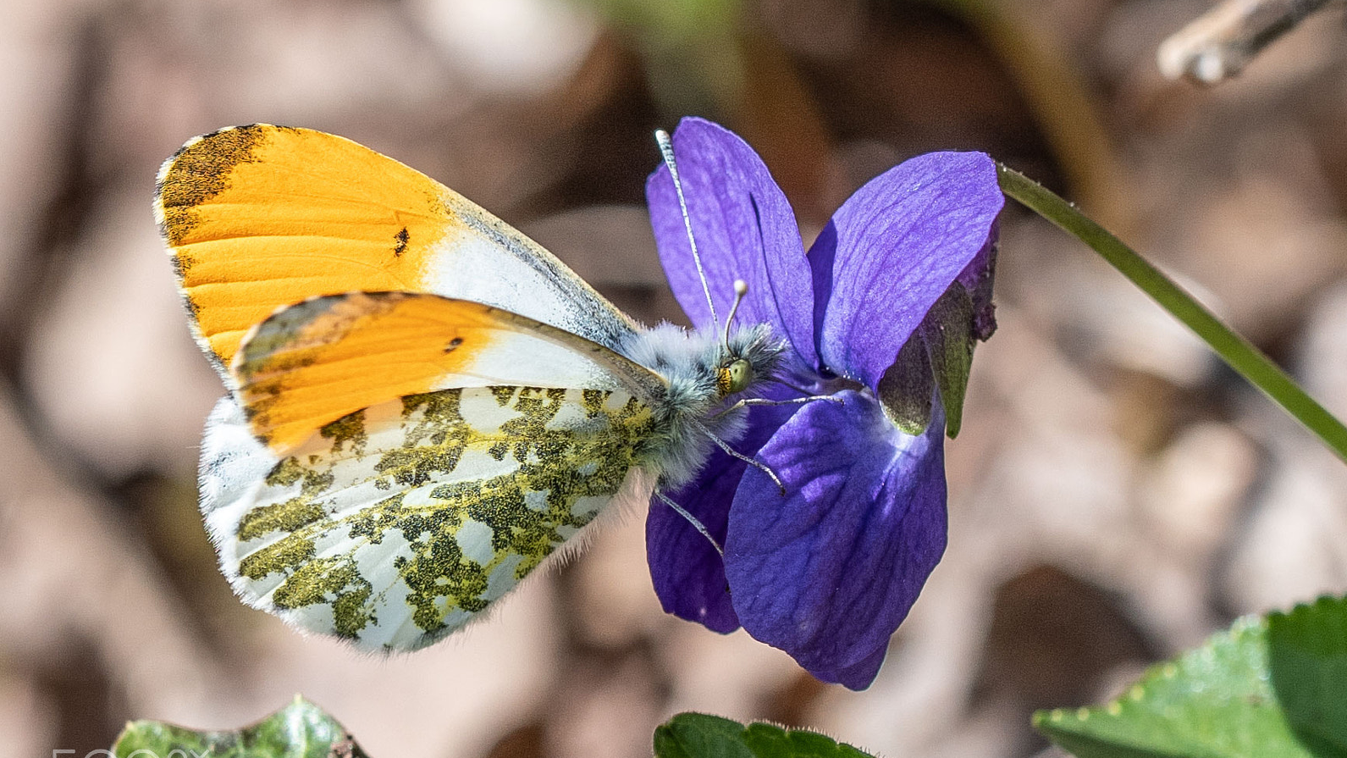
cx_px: 676
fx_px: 8465
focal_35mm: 237
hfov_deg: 9.1
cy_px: 428
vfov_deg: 5.1
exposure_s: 1/640
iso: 200
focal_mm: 150
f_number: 5.6
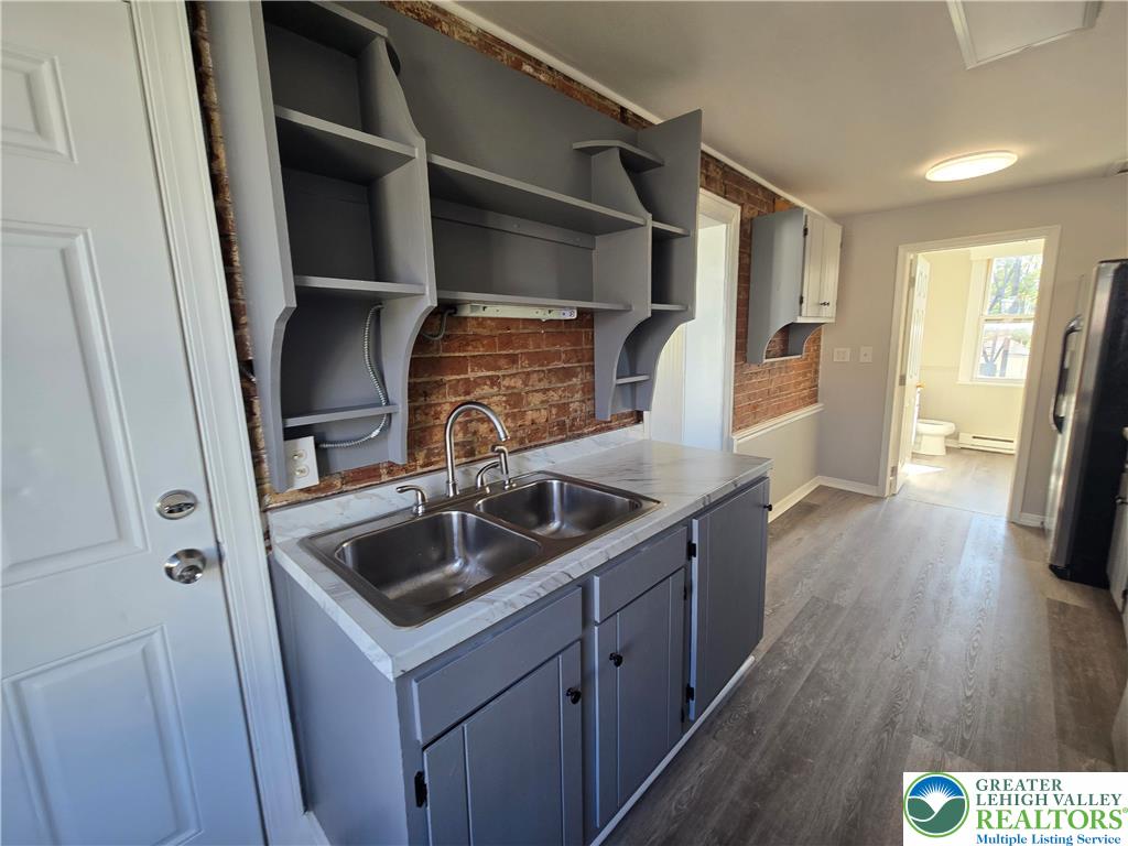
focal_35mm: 13
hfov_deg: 106.2
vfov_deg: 89.9
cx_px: 564
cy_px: 423
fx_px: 424
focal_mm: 2.2
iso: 64
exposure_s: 1/60
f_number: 2.2
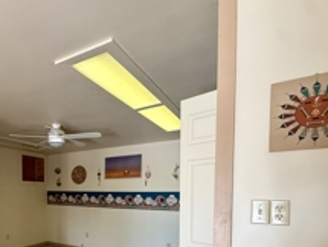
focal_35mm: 26
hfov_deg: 62.7
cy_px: 201
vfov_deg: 49.7
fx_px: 247
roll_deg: +0.3
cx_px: 76
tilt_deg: -1.4
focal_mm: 2.22
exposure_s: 1/60
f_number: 2.2
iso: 250
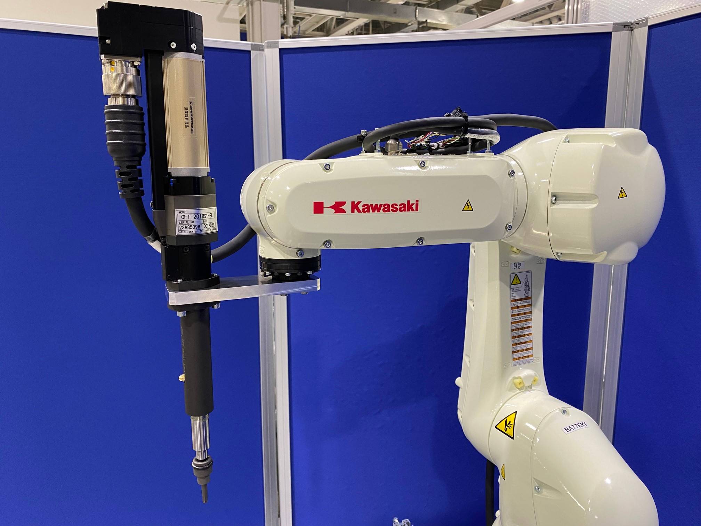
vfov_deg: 53.1
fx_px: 527
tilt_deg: -9.3
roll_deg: +0.0
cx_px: 350
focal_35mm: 26
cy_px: 263
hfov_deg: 67.3
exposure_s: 1/60
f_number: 1.8
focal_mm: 4.25
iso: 125
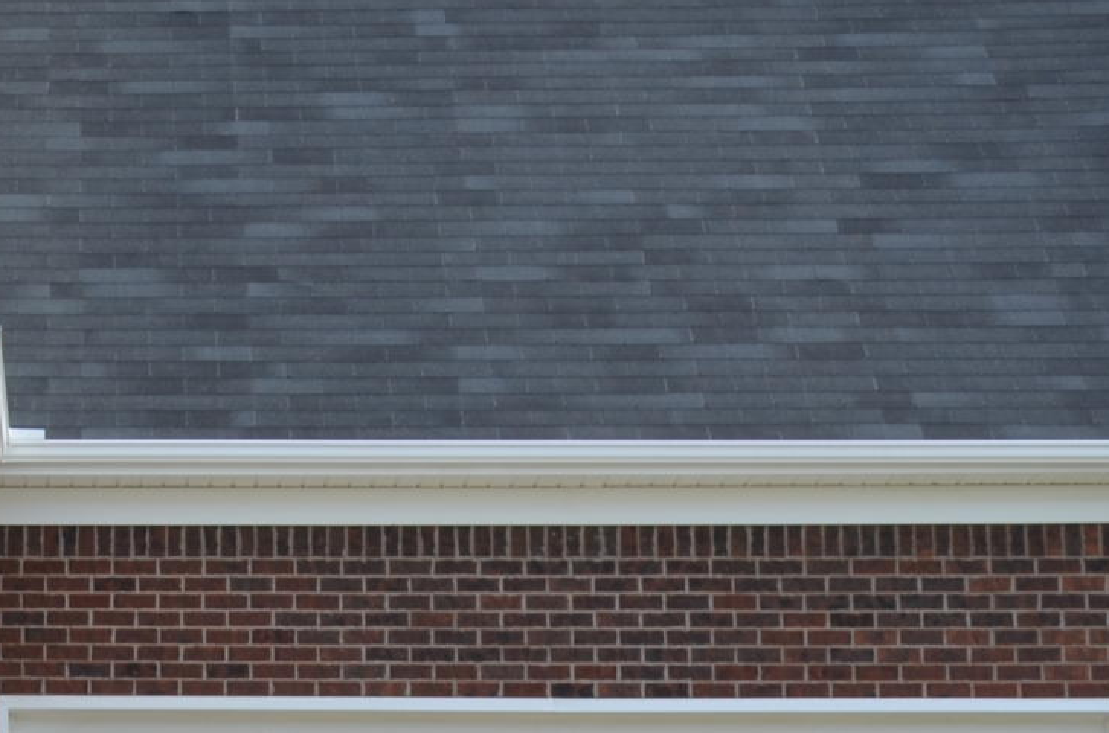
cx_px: -464
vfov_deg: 8.4
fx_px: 4948
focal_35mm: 161
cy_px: 48
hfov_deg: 12.3
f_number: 8
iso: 100
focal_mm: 26
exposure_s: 1/80
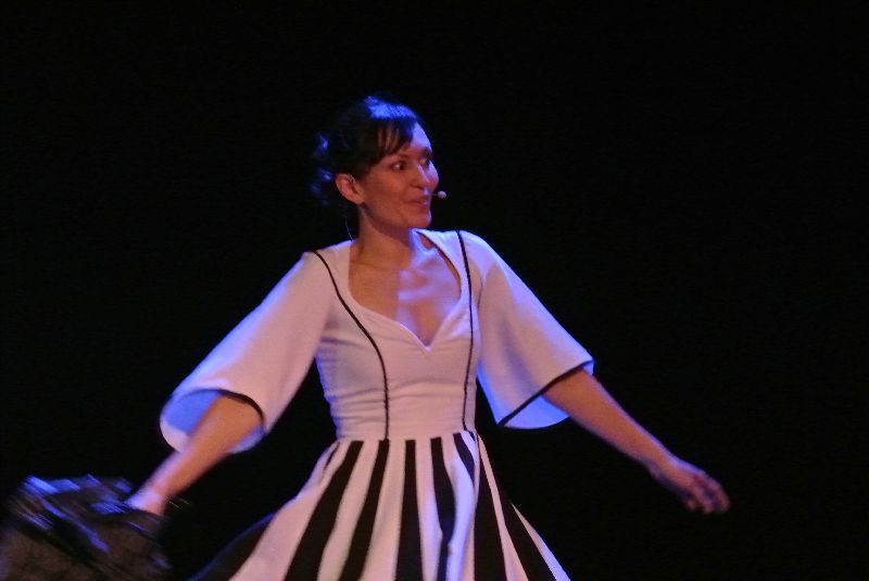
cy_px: 290
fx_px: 5025
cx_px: 434
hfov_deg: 9.9
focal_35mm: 208
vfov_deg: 6.6
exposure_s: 1/100
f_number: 6.3
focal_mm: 77.1
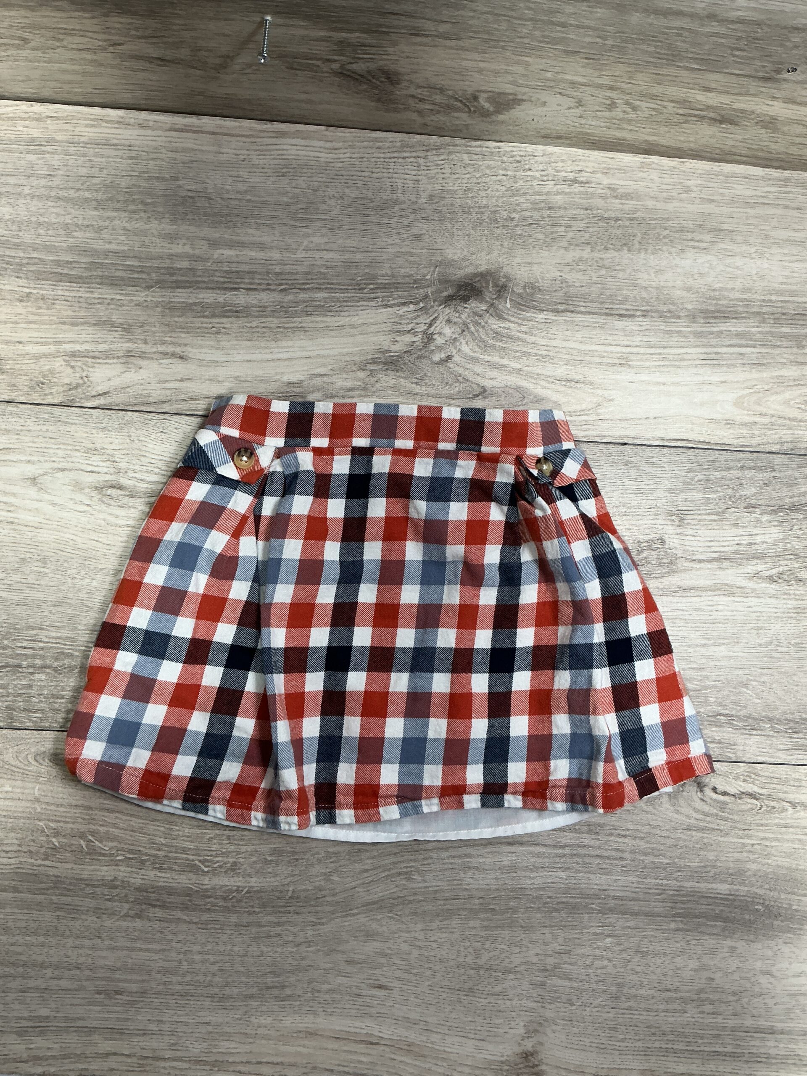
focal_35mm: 29
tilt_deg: -83.4
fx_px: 901
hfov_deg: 48.2
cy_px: 538
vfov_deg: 61.7
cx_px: 404
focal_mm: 3
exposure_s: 1/50
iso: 50
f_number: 1.8
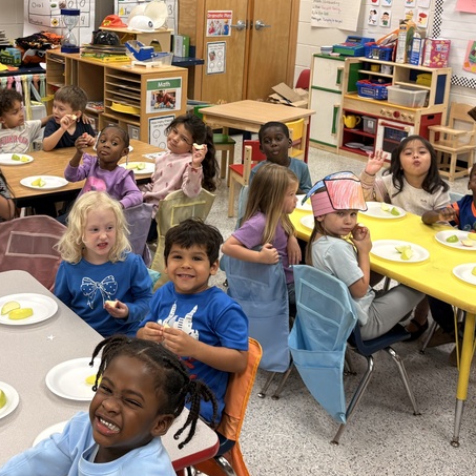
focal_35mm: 52
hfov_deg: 32.5
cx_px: 159
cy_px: 177
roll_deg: -1.6
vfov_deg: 32.6
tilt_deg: -15.6
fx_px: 809
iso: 64
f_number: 1.6
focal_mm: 5.96
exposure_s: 1/60
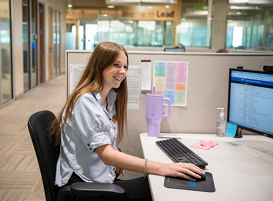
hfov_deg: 42.9
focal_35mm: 44
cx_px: 110
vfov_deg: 32.3
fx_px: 346
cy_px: 96
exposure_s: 1/160
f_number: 2.8
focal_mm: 37
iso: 640
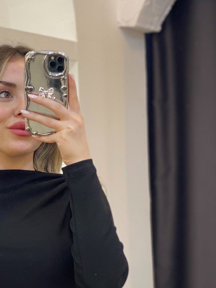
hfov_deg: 11.6
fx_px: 1048
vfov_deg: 15.4
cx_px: -9
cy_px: 268
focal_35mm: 126
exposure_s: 1/100
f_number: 2
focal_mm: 6
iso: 100
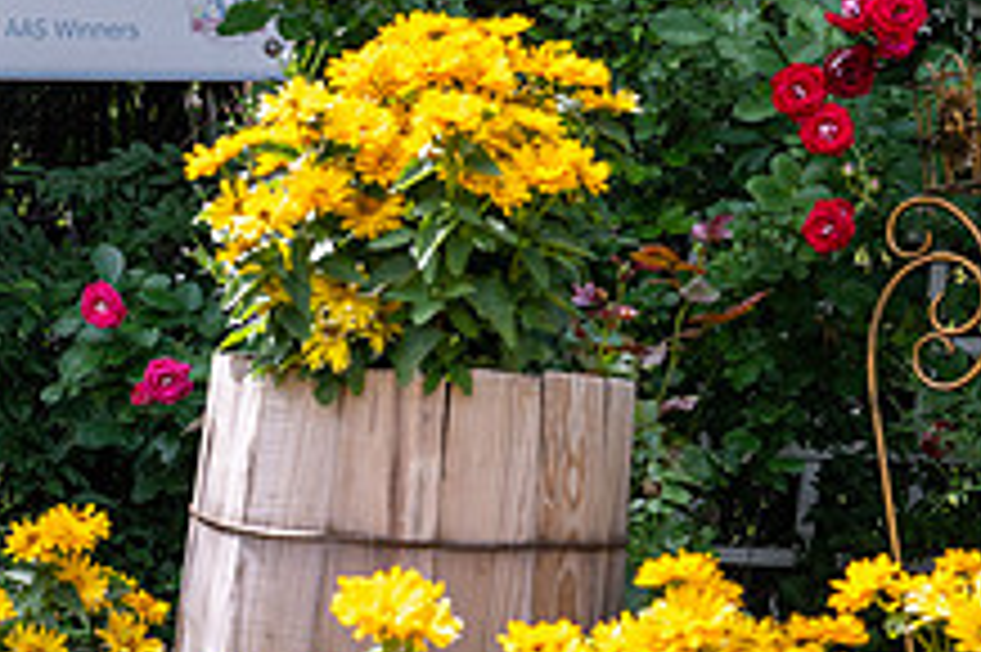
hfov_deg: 20.8
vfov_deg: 14.2
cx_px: 94
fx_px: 2614
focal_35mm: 96
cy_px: 474
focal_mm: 36
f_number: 6.3
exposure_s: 1/500
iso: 250
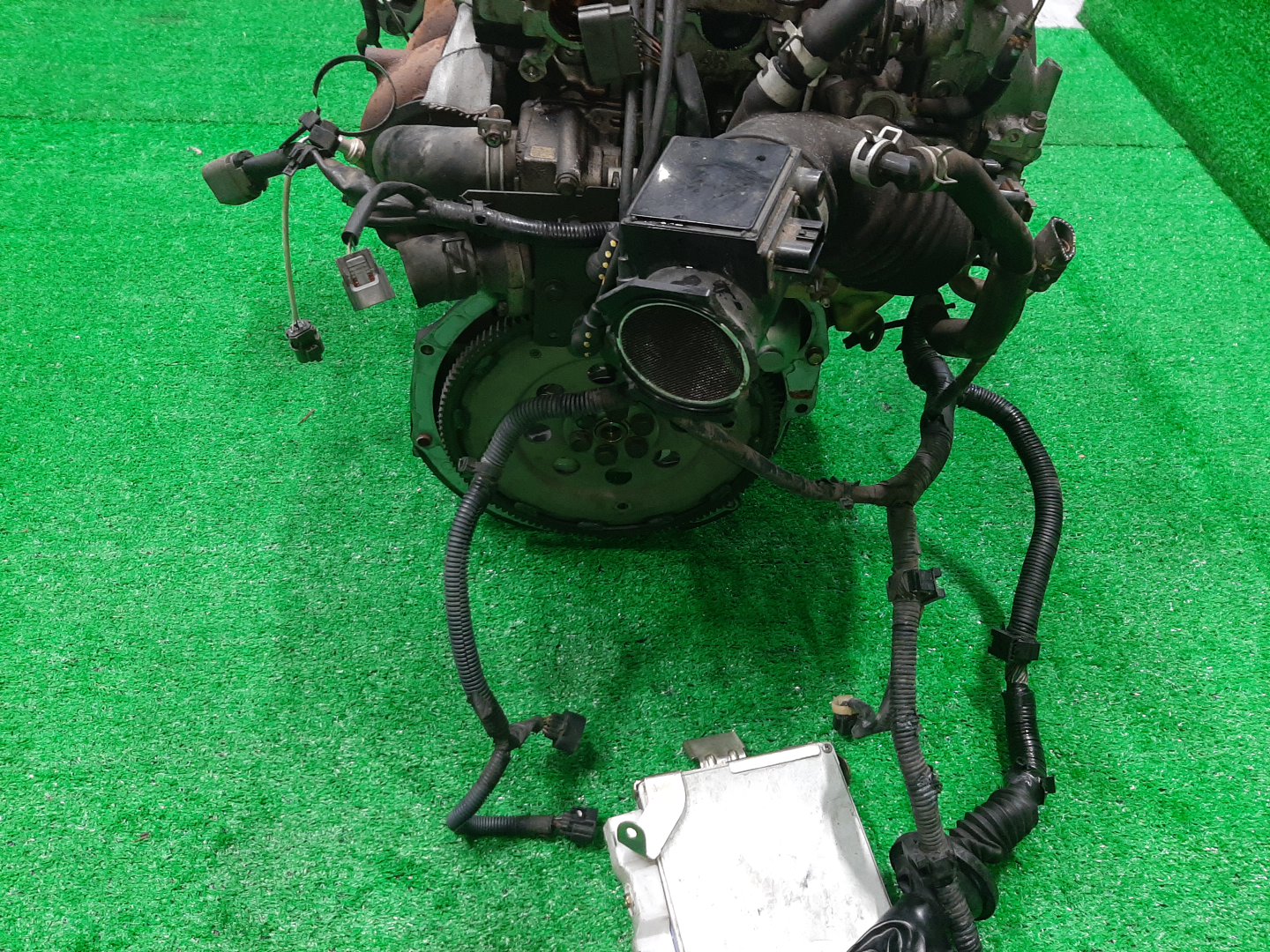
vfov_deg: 53.1
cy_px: 476
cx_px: 635
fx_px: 954
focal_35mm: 26
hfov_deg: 67.3
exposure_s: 1/50
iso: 203
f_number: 1.7
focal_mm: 3.93
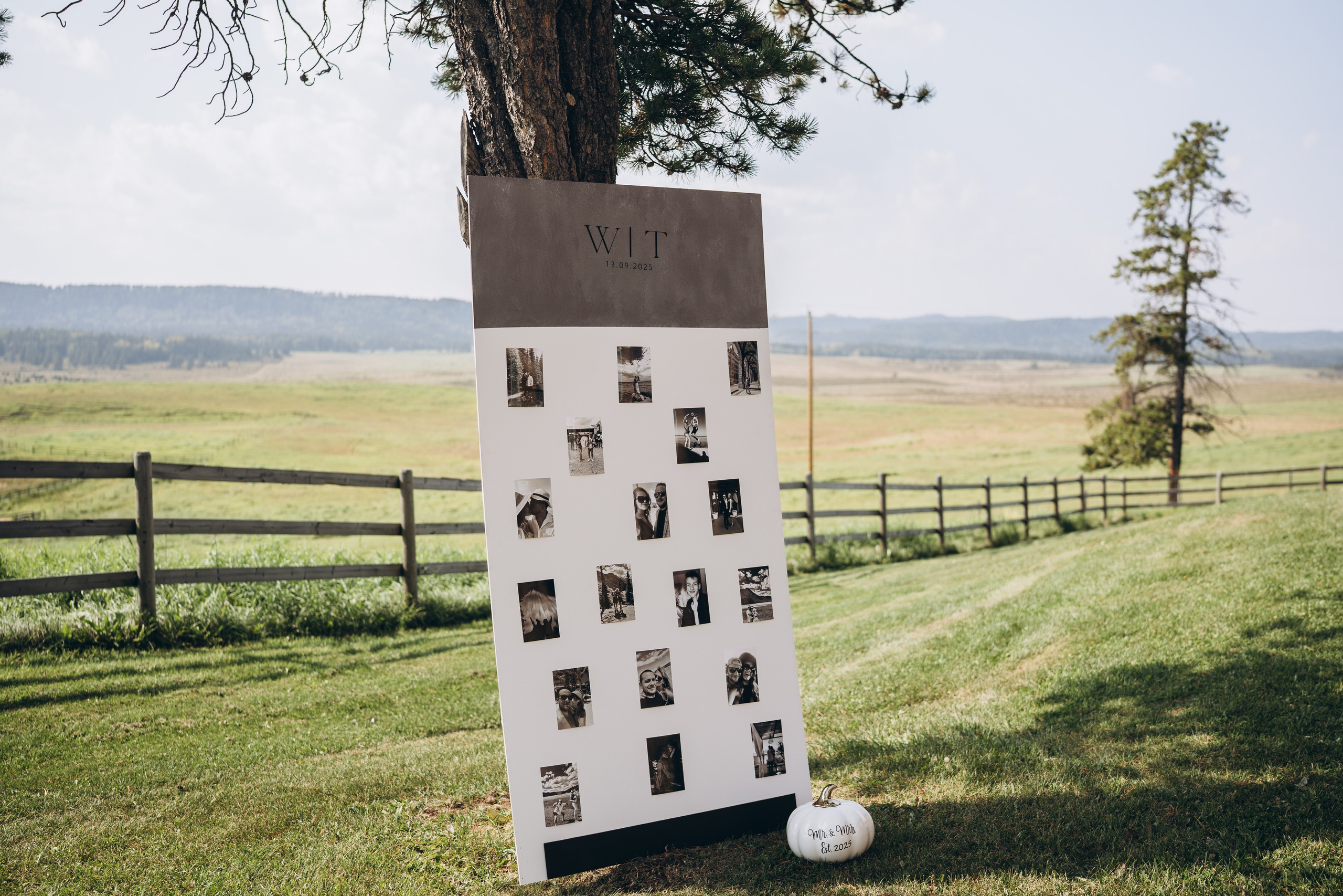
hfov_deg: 54.4
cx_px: 672
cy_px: 448
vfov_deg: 37.9
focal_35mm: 35
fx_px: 1306
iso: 125
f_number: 2.5
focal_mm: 35
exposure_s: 1/250
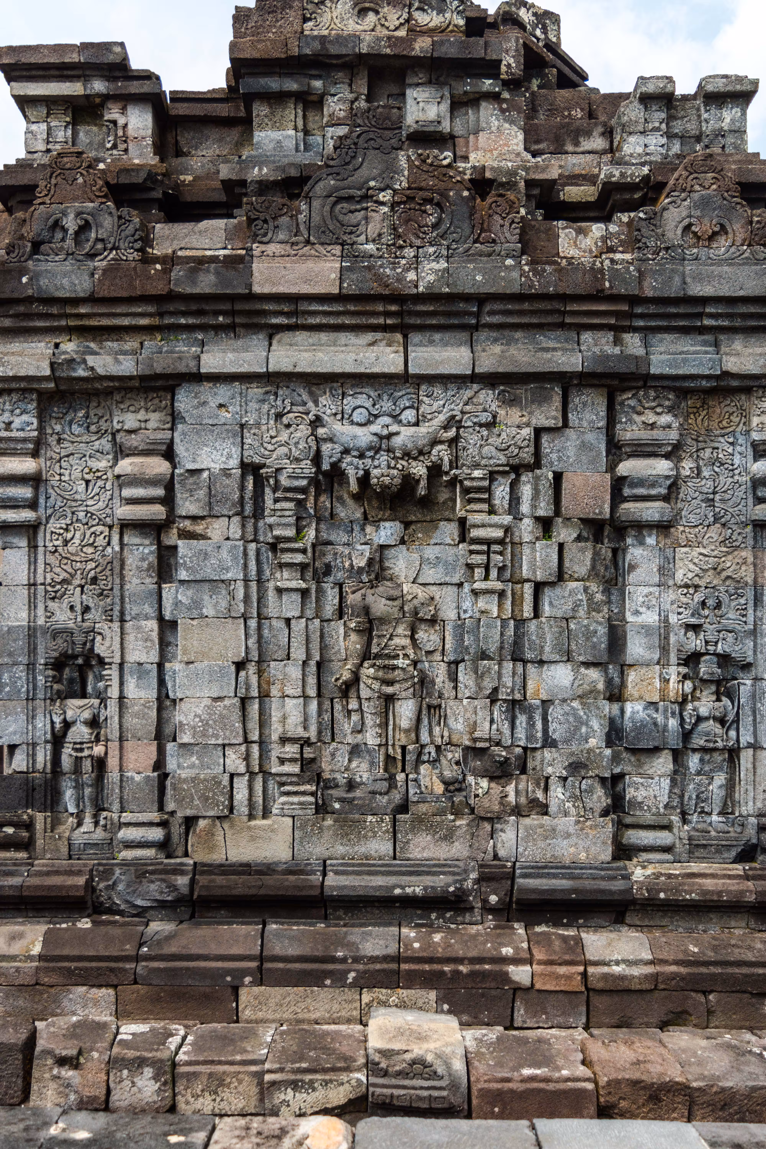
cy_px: 574
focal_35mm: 34
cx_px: 383
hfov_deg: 38.4
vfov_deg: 55.1
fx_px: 1101
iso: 100
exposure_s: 1/400
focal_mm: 23
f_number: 3.8
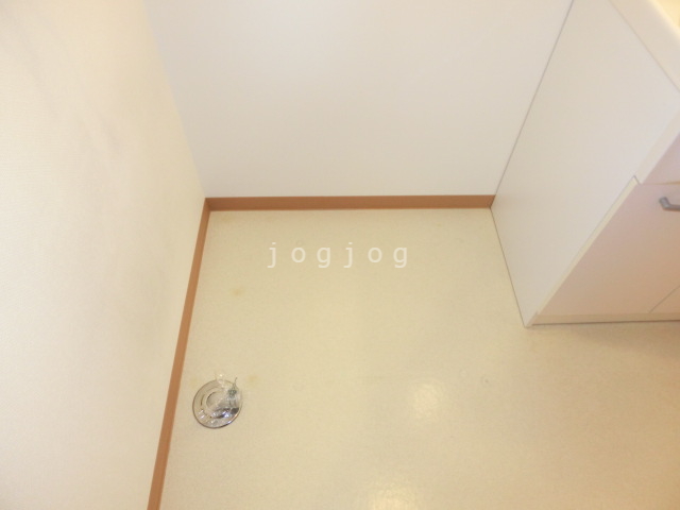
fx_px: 471
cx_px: 340
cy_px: 255
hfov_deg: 71.6
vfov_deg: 56.8
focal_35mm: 24
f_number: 3
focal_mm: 4.24
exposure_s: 1/60
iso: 400
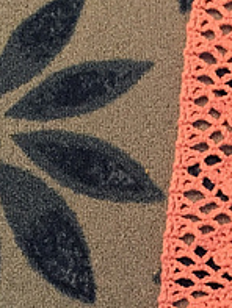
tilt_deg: -79.0
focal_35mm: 94
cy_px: 210
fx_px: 839
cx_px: 329
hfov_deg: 14.8
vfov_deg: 20.8
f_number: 2.2
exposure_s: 1/25
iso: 320
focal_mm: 4.15
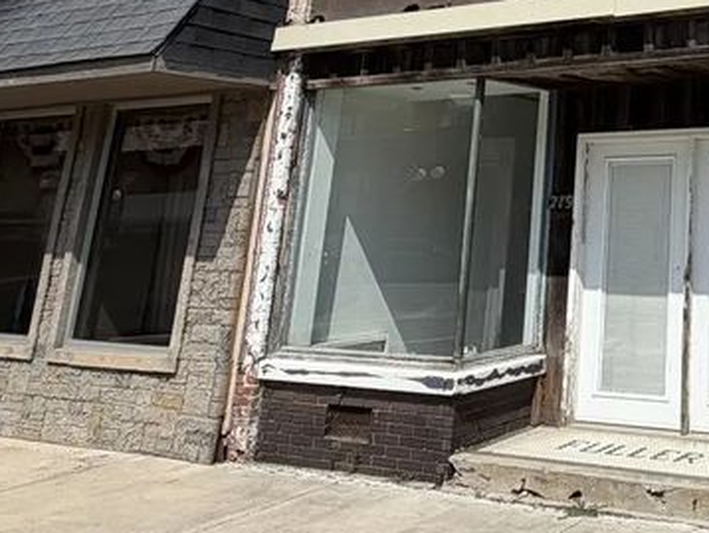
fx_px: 820
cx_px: 800
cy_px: 40
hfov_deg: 38.0
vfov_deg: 33.8
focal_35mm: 40
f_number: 2.2
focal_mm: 2.22
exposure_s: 1/1145
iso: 20
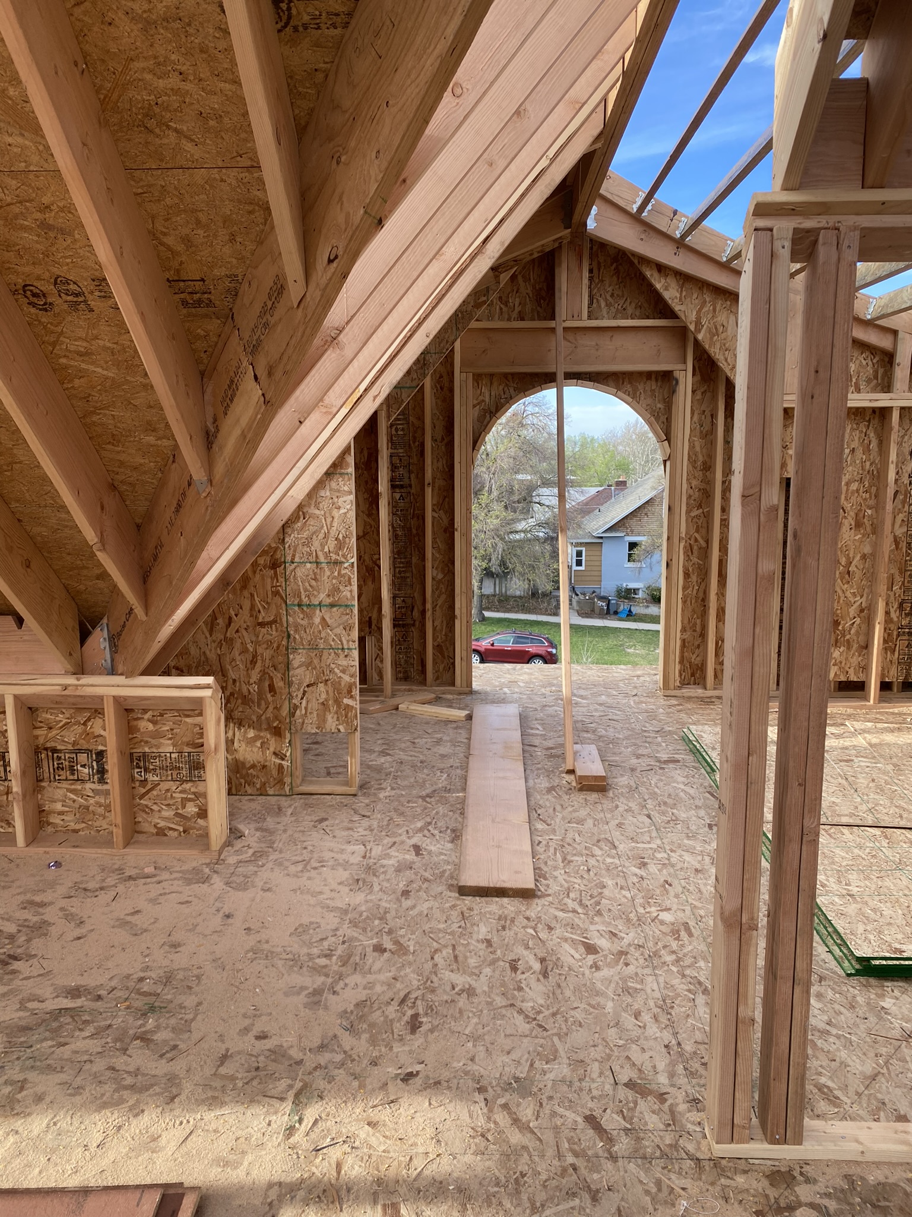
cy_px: 608
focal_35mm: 26
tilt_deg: -9.9
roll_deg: +0.5
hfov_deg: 53.1
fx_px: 913
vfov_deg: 67.3
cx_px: 456
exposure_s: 1/222
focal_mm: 4.25
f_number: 1.8
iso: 32
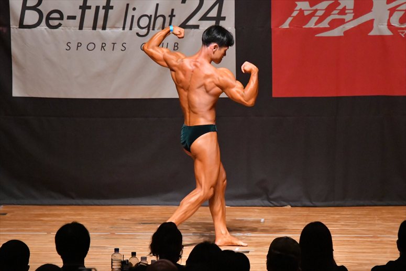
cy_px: 136
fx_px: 3044
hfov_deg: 7.6
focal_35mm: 270
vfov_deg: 5.1
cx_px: 203
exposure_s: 1/400
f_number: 5.6
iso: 12800
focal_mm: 180
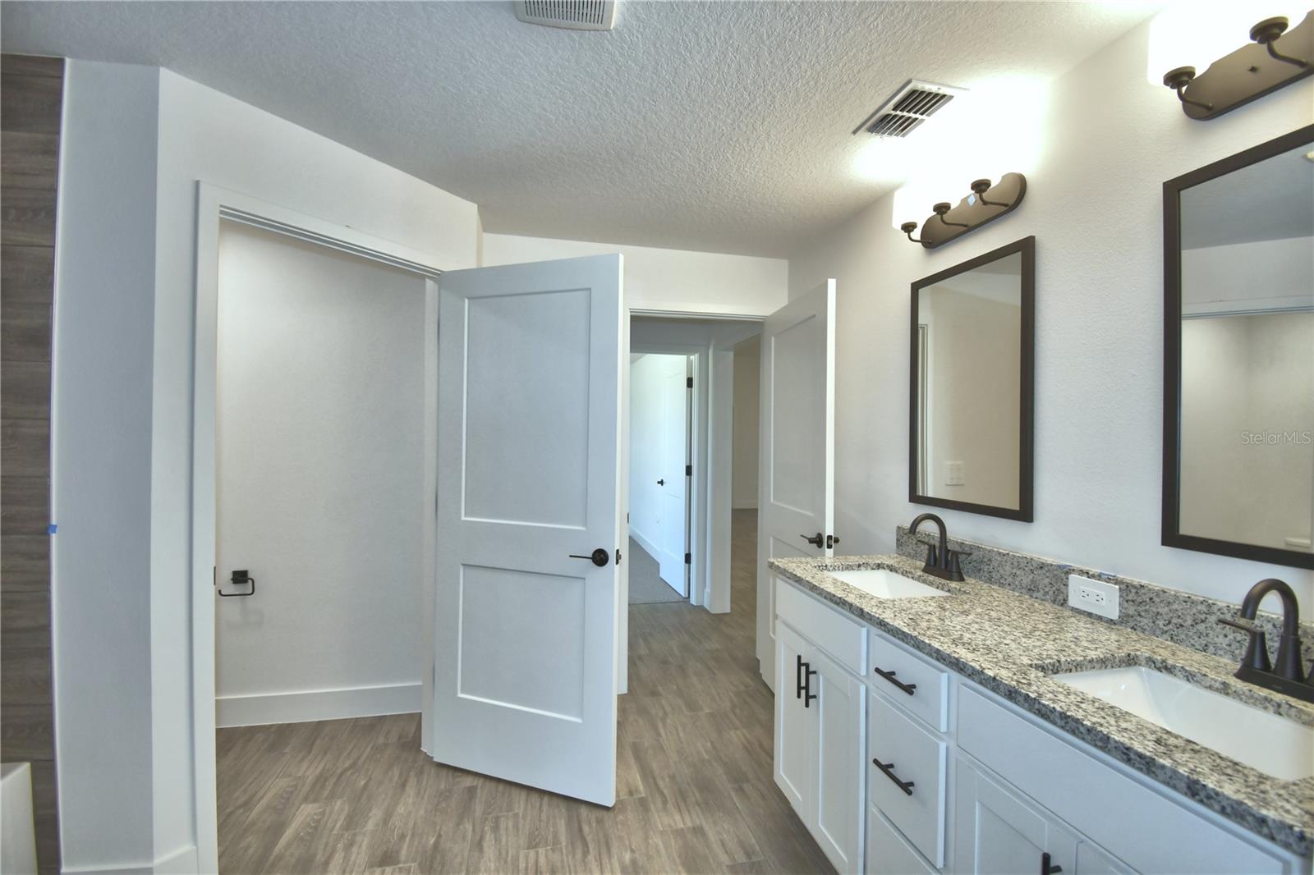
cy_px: 438
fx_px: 547
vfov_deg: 77.3
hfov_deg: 100.4
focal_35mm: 15
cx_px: 657
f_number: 4.5
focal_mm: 10
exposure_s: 1/50
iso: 200
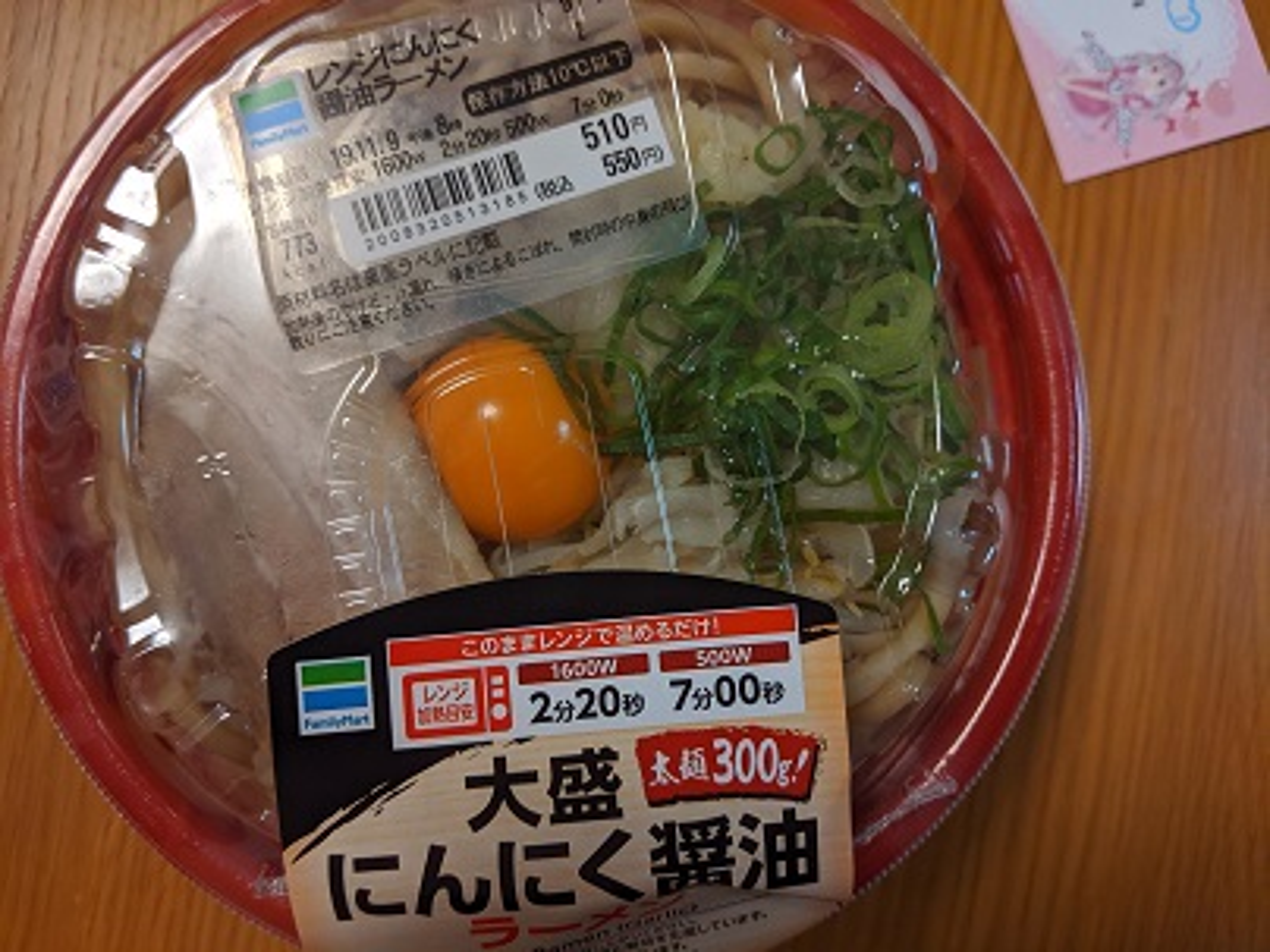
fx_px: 991
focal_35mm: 27
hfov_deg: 65.3
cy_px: 476
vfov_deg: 51.4
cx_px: 635
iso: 79
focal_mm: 4.44
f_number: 1.8
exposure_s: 1/120
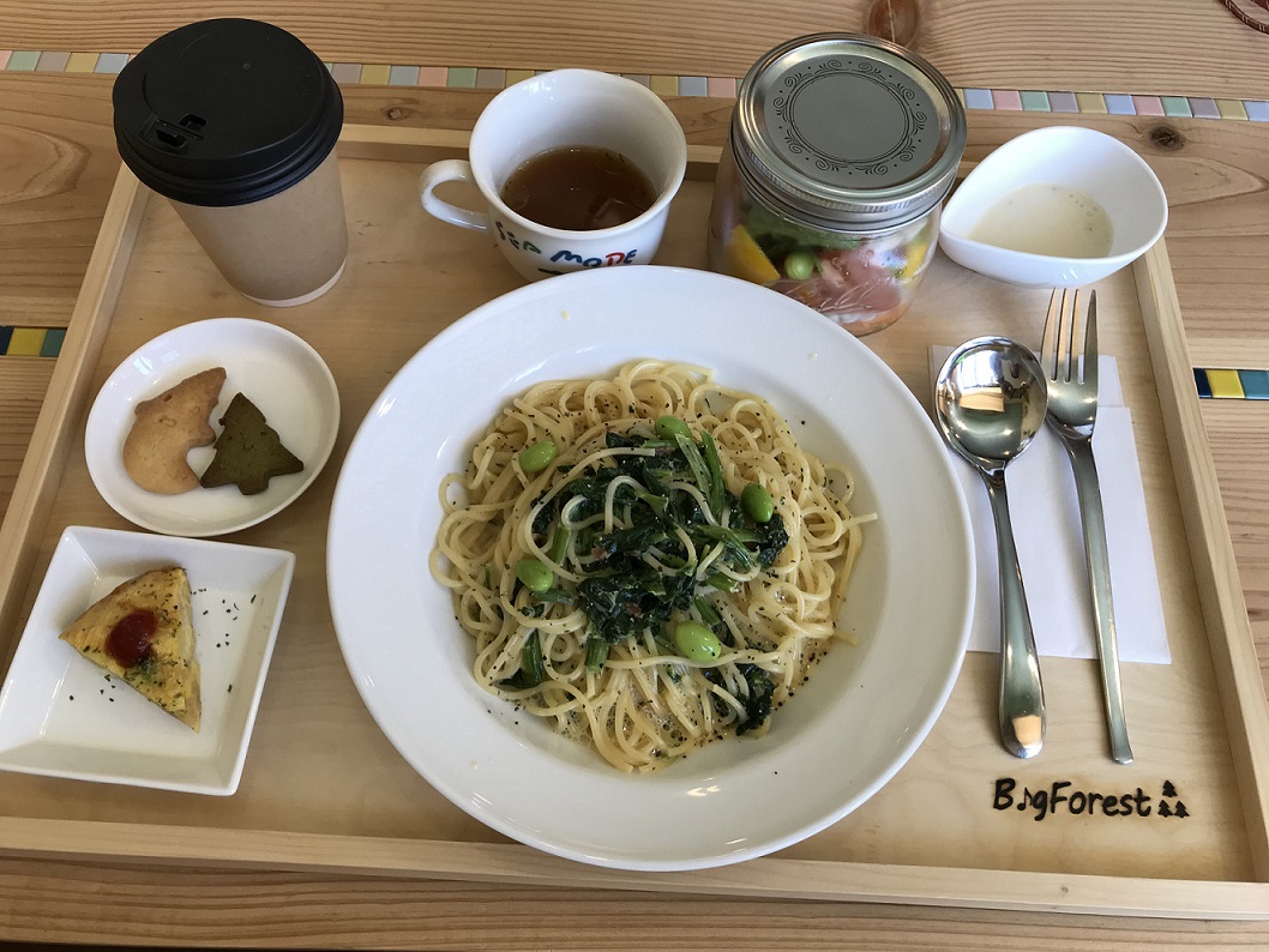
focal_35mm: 28
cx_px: 634
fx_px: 1027
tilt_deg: -65.6
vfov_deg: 49.8
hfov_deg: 63.4
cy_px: 476
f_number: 1.8
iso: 32
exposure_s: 1/60
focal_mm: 3.99
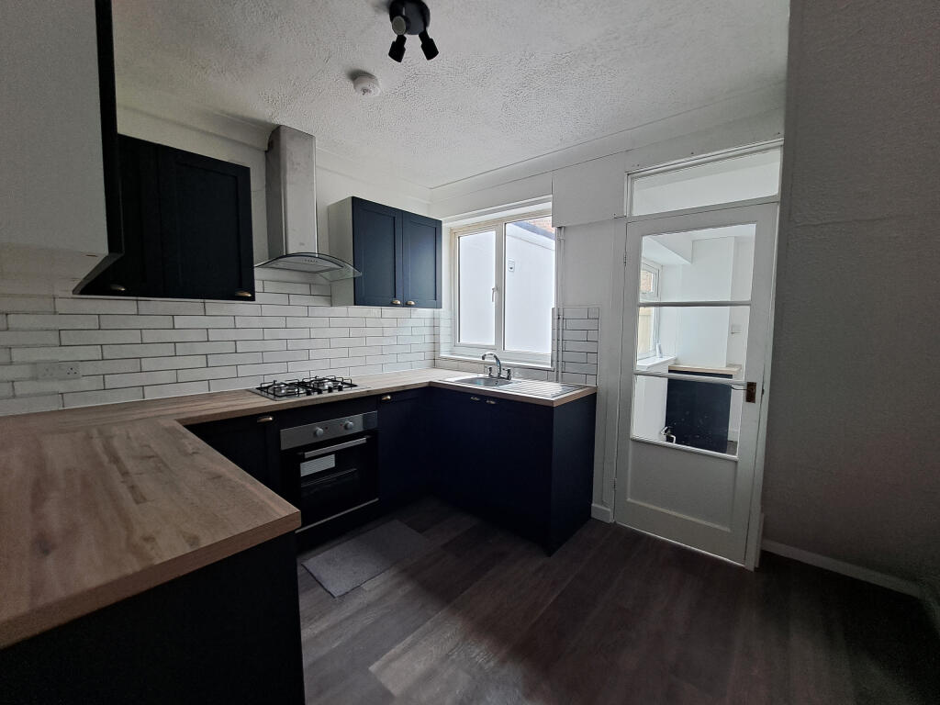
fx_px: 353
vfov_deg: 89.9
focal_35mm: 13
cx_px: 470
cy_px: 352
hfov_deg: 106.2
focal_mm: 1.74
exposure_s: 1/40
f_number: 2.2
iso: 125
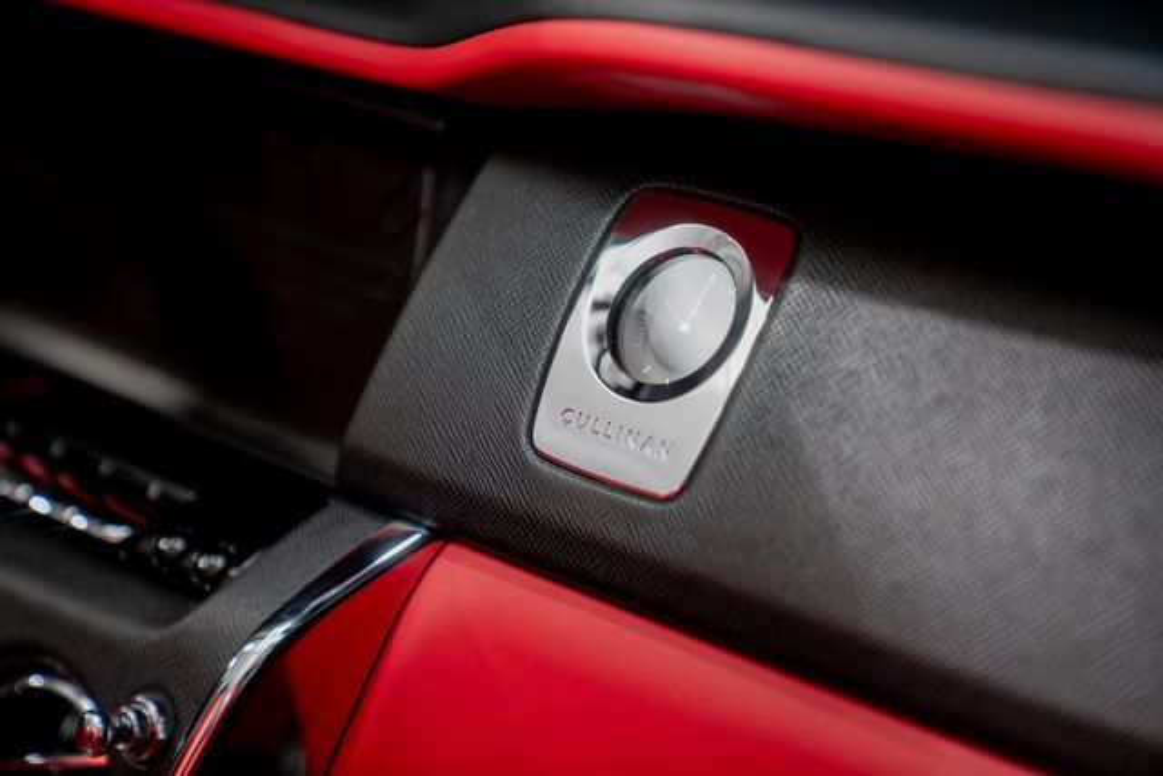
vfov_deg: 19.5
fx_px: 2262
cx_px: 582
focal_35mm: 70
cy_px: 388
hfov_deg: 28.8
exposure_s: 1/125
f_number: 2.8
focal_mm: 70
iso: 400
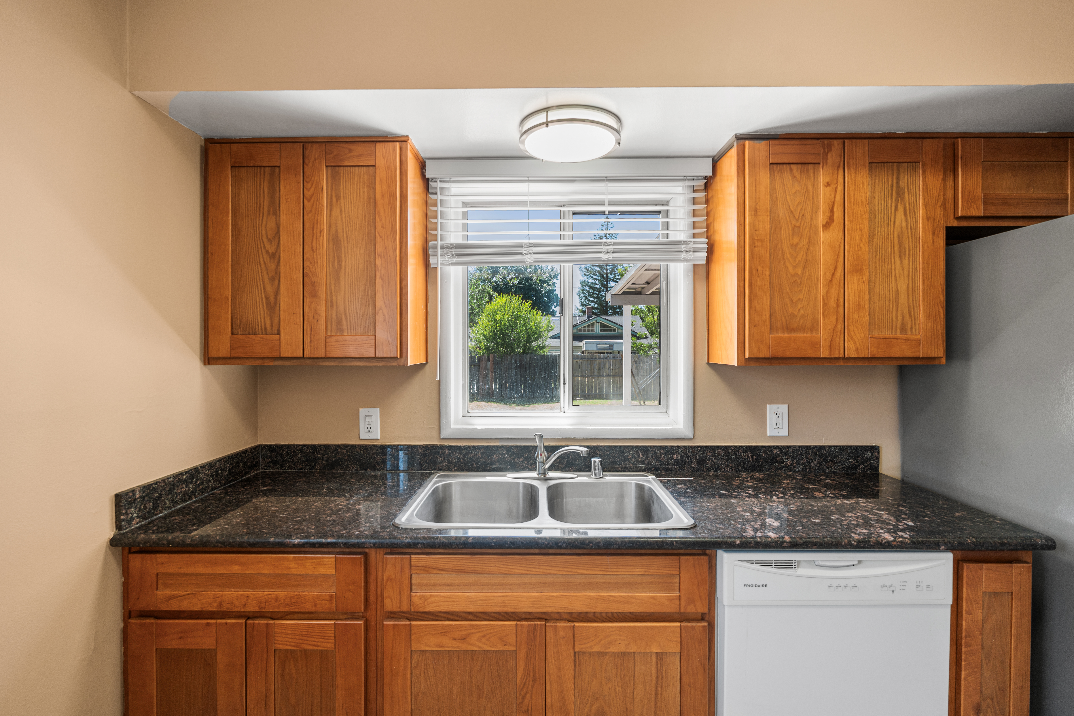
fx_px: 492
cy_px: 358
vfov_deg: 72.1
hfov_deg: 95.0
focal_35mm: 16
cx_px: 537
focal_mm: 16.5
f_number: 4
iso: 250
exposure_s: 1/25
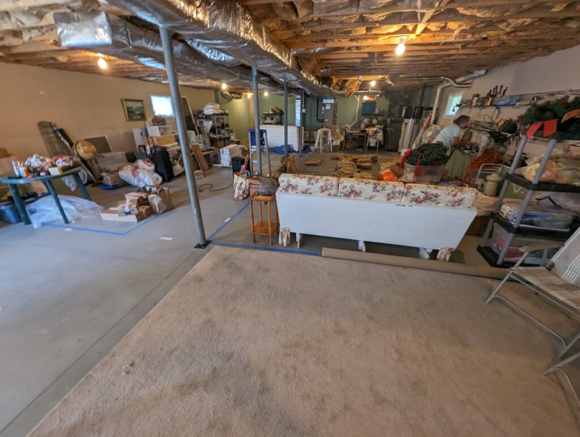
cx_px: 290
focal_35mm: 13
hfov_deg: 106.1
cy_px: 218
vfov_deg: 90.1
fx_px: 218
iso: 199
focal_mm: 1.95
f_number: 2.2
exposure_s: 1/53
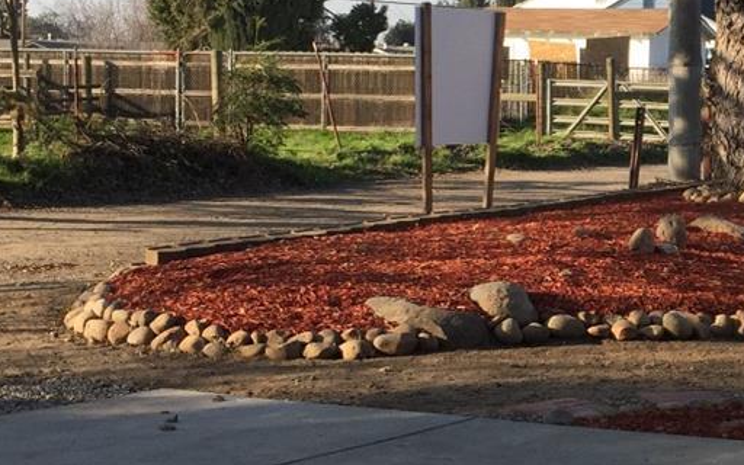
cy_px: 170
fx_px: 1825
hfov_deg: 22.1
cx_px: 754
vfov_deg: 14.5
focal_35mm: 90
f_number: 2.2
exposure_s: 1/1068
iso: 32
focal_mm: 4.15
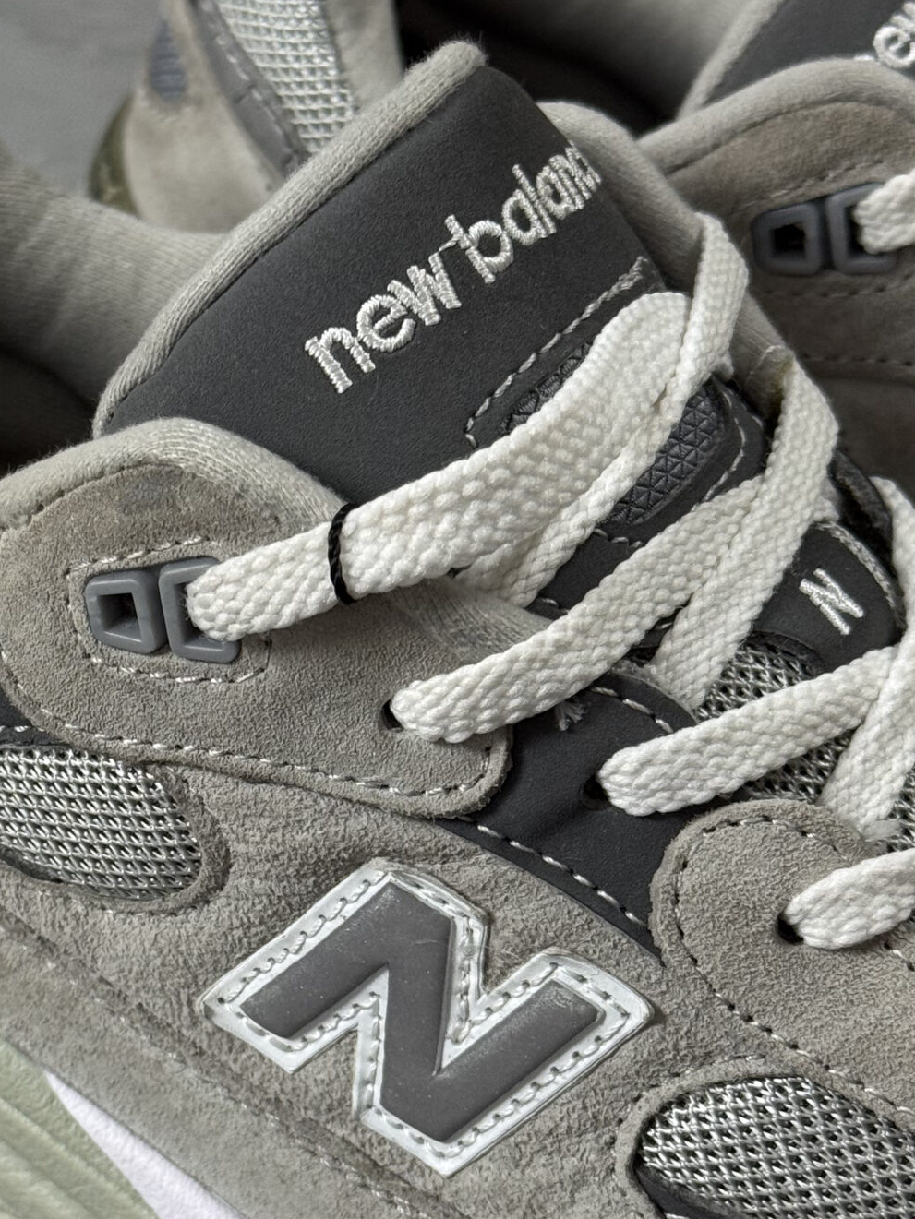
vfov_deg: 21.0
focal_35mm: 93
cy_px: 762
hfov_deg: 15.7
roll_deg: -2.0
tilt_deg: -38.3
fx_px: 3277
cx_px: 120
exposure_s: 1/60
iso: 100
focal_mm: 6.76
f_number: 1.78
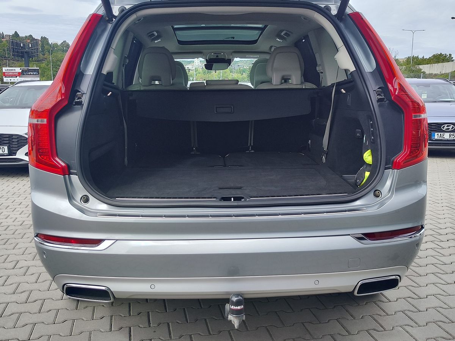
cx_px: 228
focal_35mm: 23
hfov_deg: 73.9
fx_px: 302
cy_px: 170
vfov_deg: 58.9
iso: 50
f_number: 1.69
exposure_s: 1/630
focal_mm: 7.01
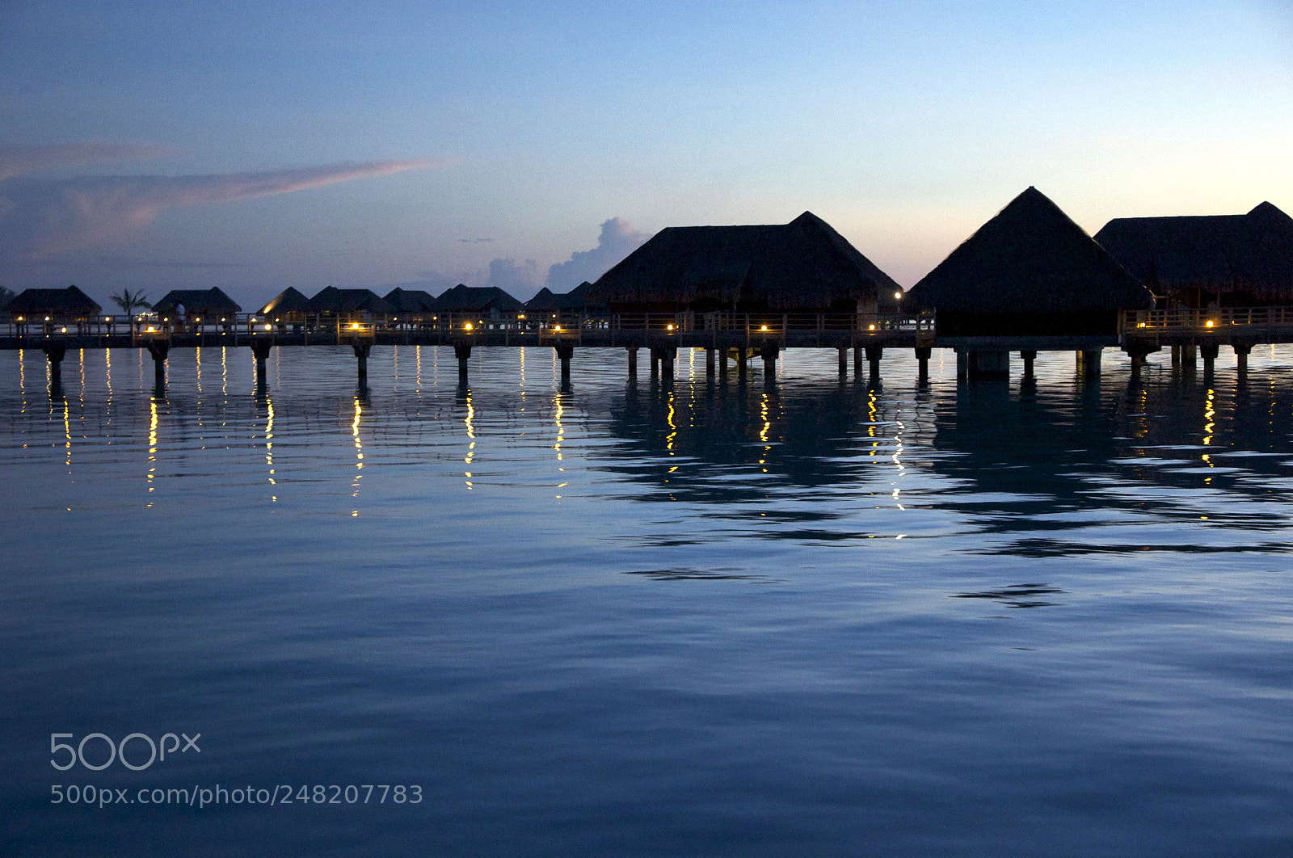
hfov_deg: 31.9
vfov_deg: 21.5
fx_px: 2260
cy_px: 429
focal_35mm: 63
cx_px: 646
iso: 1600
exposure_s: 1/6
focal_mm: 42
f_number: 4.8
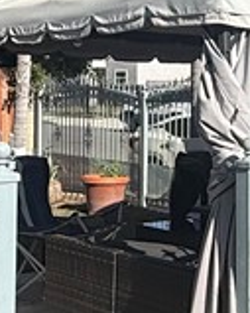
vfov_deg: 21.4
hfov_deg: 17.4
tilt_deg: +3.3
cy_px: 49
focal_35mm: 88
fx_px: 815
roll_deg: +0.0
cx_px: 175
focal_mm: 2.22
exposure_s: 1/2717
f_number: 2.2
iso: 50
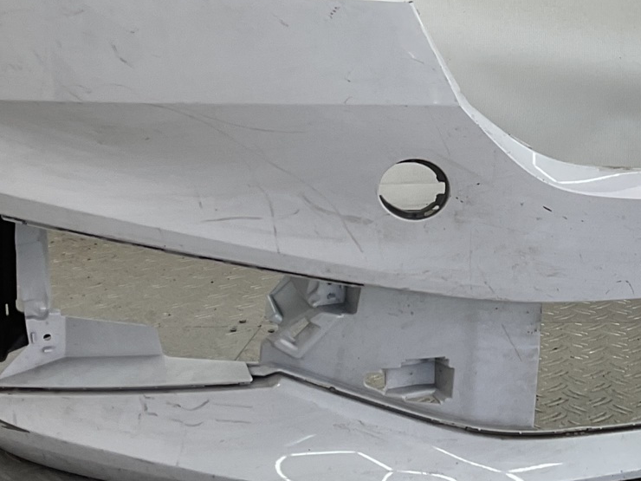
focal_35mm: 79
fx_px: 1463
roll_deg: -1.7
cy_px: 75
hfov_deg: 23.9
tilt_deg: -7.4
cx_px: 610
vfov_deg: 18.4
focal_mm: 3
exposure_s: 1/186
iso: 16
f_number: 1.8
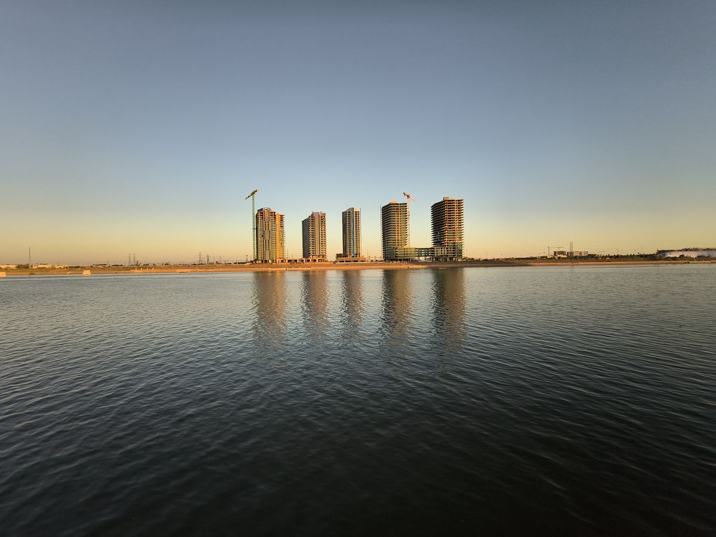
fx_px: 248
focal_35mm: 12
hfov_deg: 110.5
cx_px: 358
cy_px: 268
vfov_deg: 94.5
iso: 100
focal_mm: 2.13
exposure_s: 1/377
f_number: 2.2
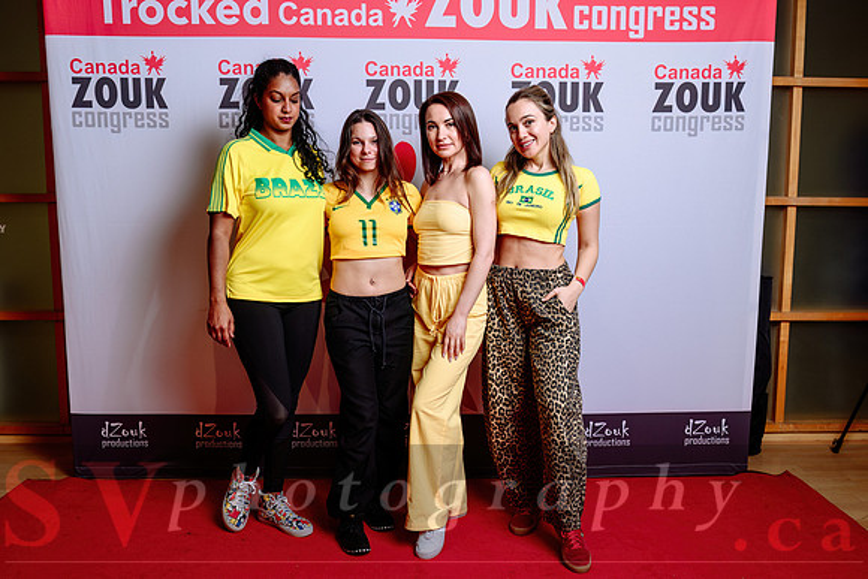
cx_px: 434
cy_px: 300
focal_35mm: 30
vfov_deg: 43.3
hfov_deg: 61.5
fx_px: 729
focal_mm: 29
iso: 200
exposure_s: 1/160
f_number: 4
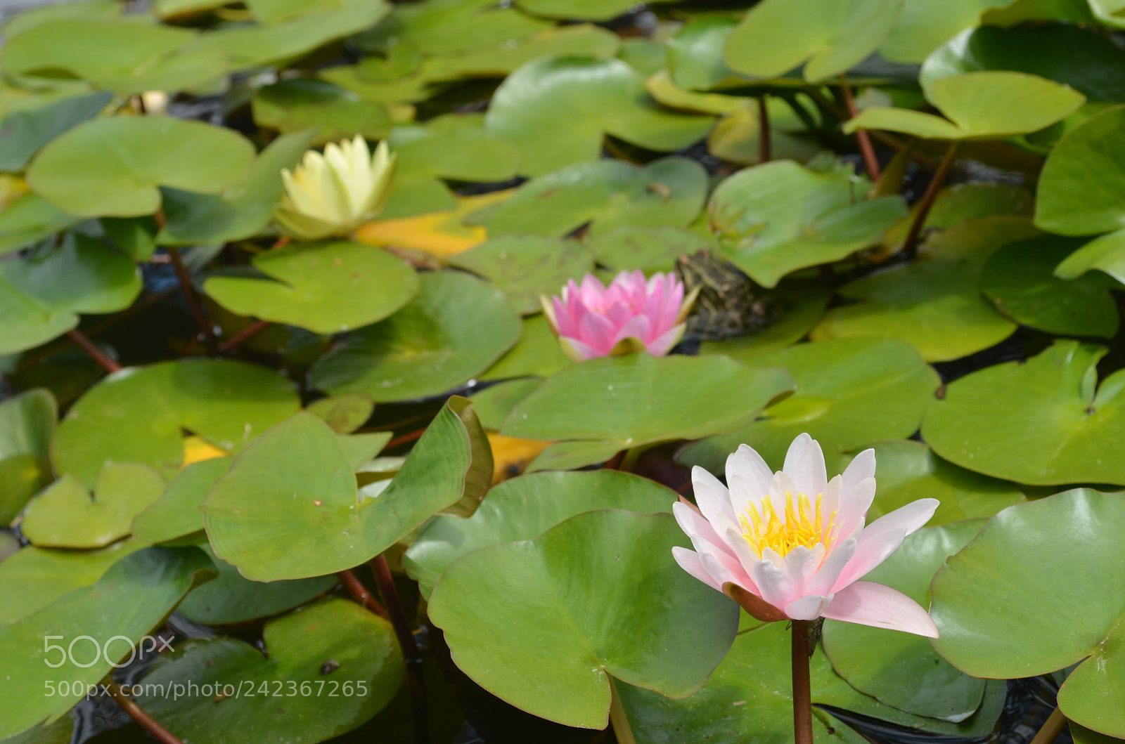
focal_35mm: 82
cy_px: 372
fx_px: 2572
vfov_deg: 16.5
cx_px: 562
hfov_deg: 24.7
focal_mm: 55
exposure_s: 1/250
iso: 110
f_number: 8
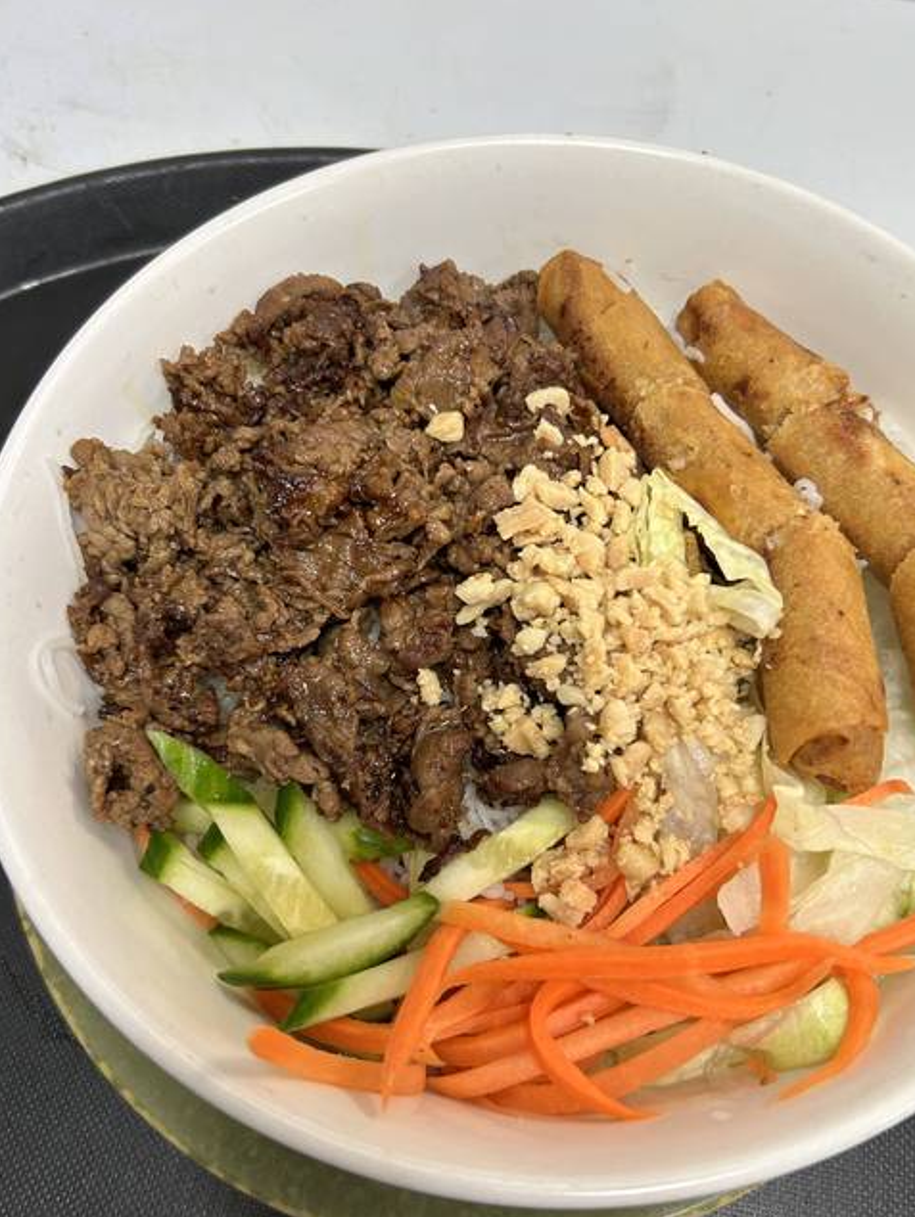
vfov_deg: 59.8
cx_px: 478
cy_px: 666
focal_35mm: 30
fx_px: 1056
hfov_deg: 46.8
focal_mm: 5.7
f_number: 1.5
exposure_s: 1/60
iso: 100
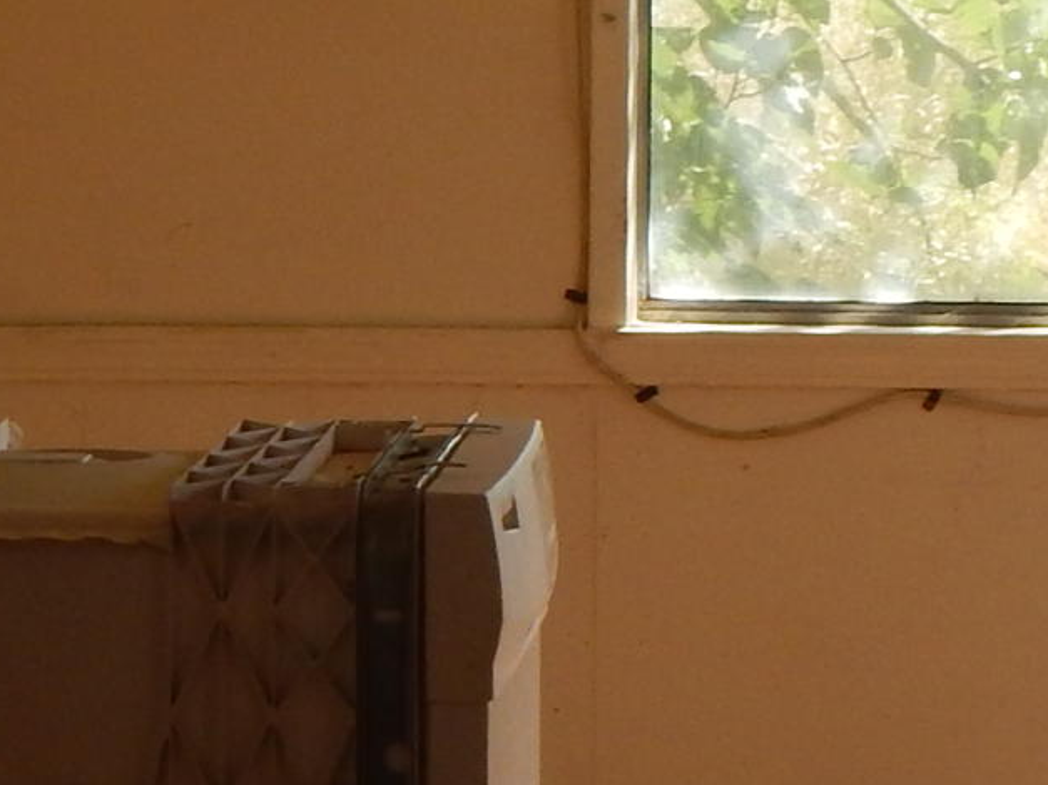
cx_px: 1098
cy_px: 302
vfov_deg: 4.5
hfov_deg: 6.0
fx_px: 9989
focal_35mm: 330
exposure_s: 1/160
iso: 125
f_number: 4.1
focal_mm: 12.3
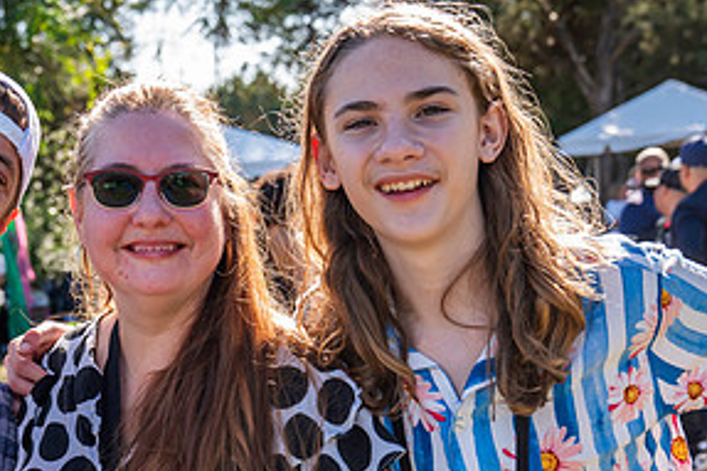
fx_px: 1629
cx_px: 192
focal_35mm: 83
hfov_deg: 24.3
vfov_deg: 16.3
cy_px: 381
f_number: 4.5
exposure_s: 1/250
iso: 160
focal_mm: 41
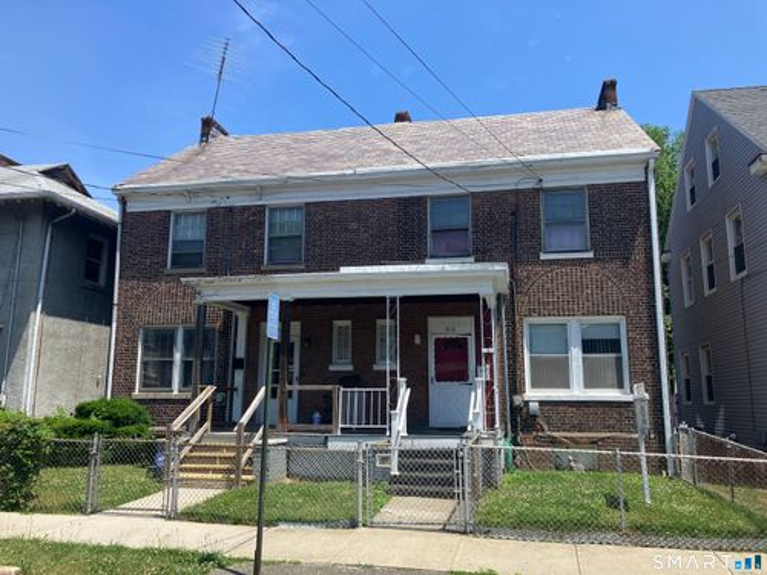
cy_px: 288
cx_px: 384
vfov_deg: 49.7
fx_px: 620
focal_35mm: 28
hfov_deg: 63.4
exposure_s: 1/1350
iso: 32
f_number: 1.8
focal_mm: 3.99
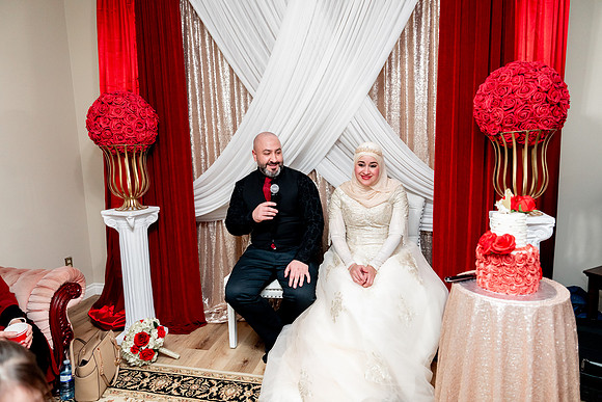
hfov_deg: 73.7
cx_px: 301
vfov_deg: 53.2
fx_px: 401
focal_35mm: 24
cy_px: 201
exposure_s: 1/160
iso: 1600
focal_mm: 24
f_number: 2.8
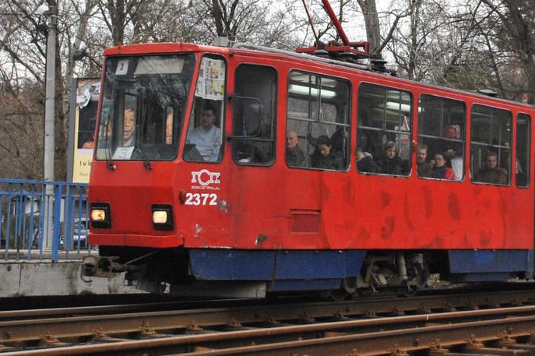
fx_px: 936
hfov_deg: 31.6
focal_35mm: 63
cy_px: 80
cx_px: 371
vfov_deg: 21.3
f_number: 4
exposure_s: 1/500
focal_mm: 24
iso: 450
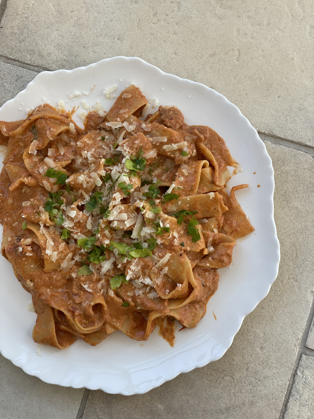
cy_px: 210
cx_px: 157
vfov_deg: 36.8
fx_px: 629
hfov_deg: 28.0
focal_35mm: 52
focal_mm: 6
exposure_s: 1/122
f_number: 2
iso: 25
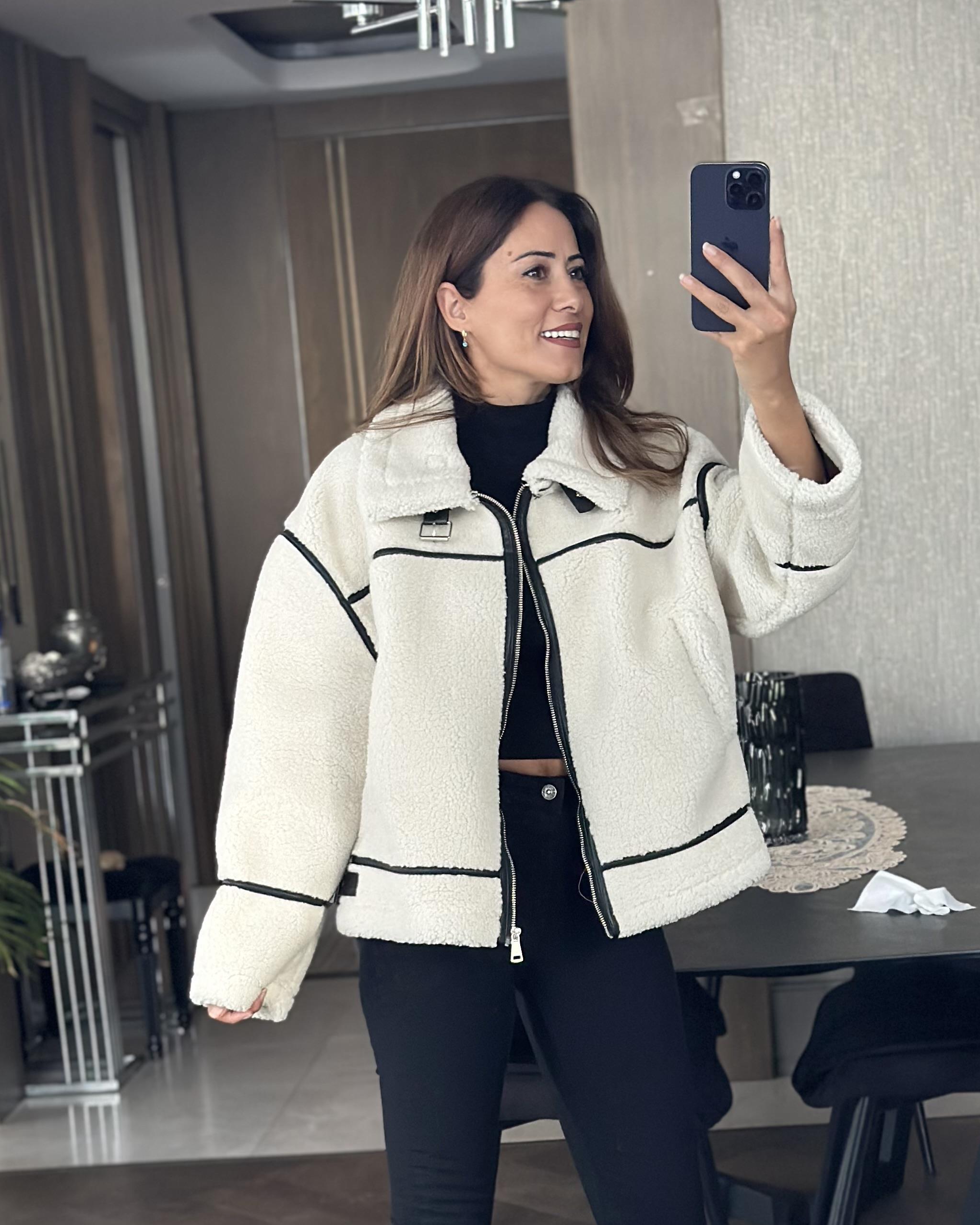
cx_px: 572
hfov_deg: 20.7
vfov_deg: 25.4
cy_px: 944
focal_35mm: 74
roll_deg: +3.9
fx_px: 2683
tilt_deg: -18.6
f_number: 1.78
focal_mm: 6.86
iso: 320
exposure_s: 1/60
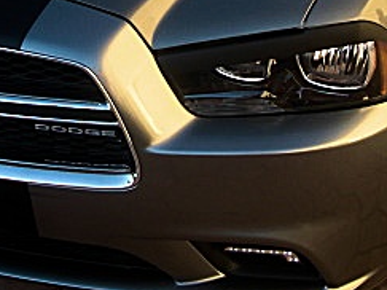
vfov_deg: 15.1
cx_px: 210
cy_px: -43
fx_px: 1062
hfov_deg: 20.7
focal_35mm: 95
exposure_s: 1/100
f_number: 2.8
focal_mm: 6.3
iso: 50
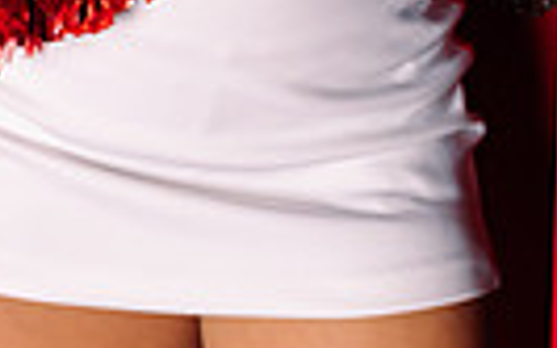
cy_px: -482
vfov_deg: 8.3
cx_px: 268
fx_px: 2200
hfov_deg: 14.4
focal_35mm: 145
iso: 200
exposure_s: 1/250
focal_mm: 42
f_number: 5
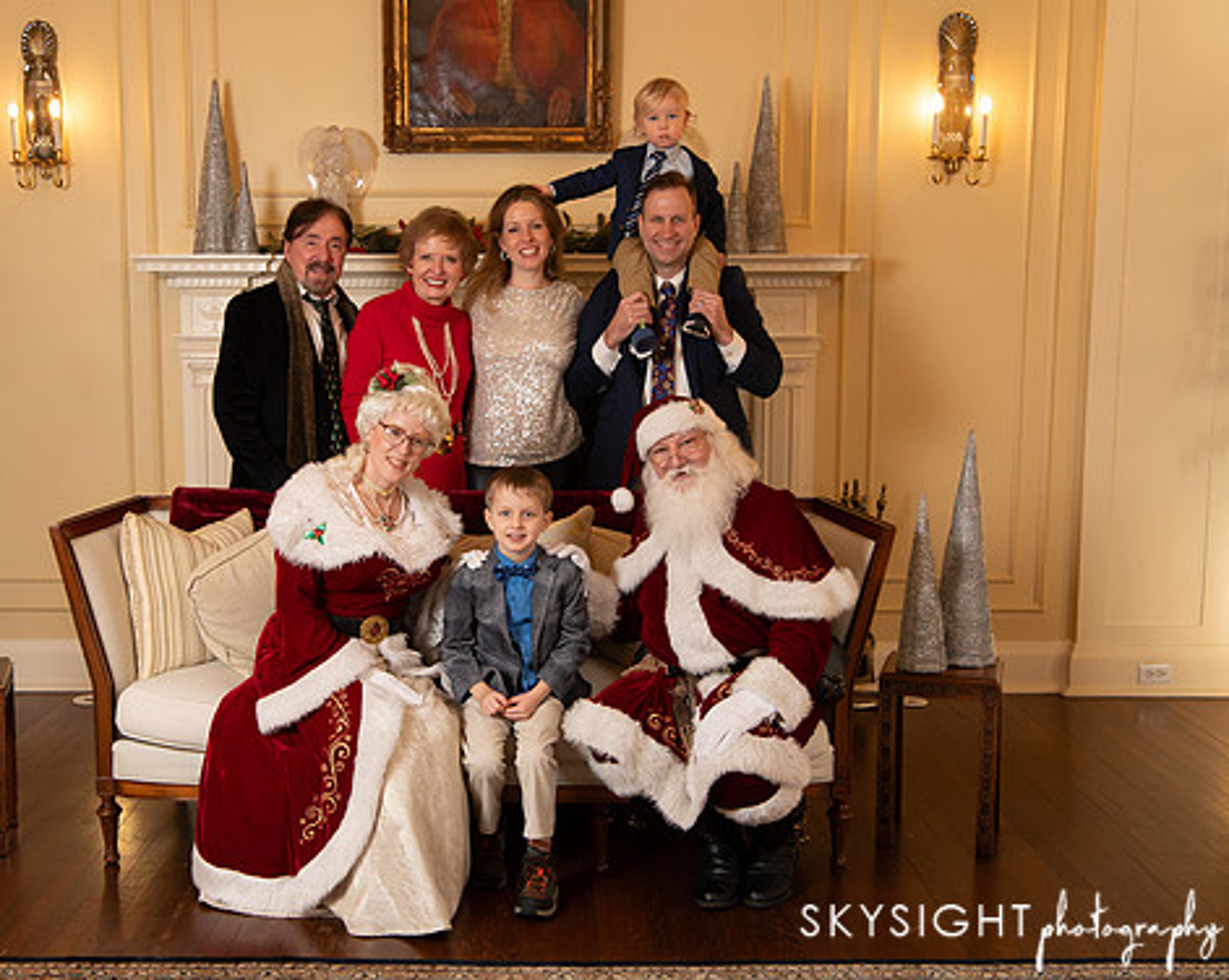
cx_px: 490
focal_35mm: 46
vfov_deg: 32.7
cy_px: 517
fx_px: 1672
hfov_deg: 40.2
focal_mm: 36
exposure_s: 1/200
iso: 1600
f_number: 6.3
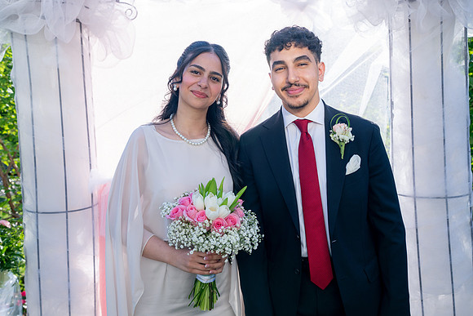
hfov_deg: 50.7
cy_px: 158
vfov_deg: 35.1
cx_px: 236
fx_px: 499
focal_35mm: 38
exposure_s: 1/320
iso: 200
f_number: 5
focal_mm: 38
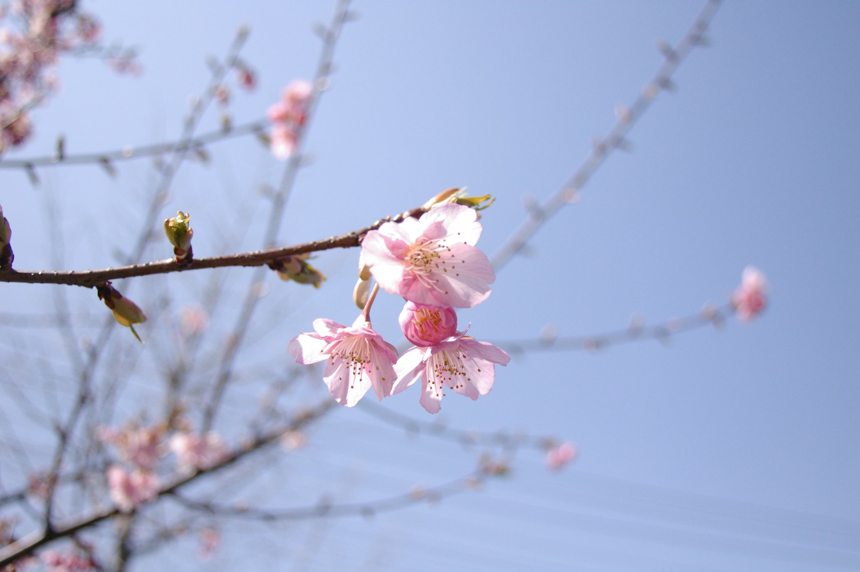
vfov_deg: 38.3
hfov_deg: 55.1
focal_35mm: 34
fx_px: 823
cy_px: 286
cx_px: 430
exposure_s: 1/4000
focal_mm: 23
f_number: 4.5
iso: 800
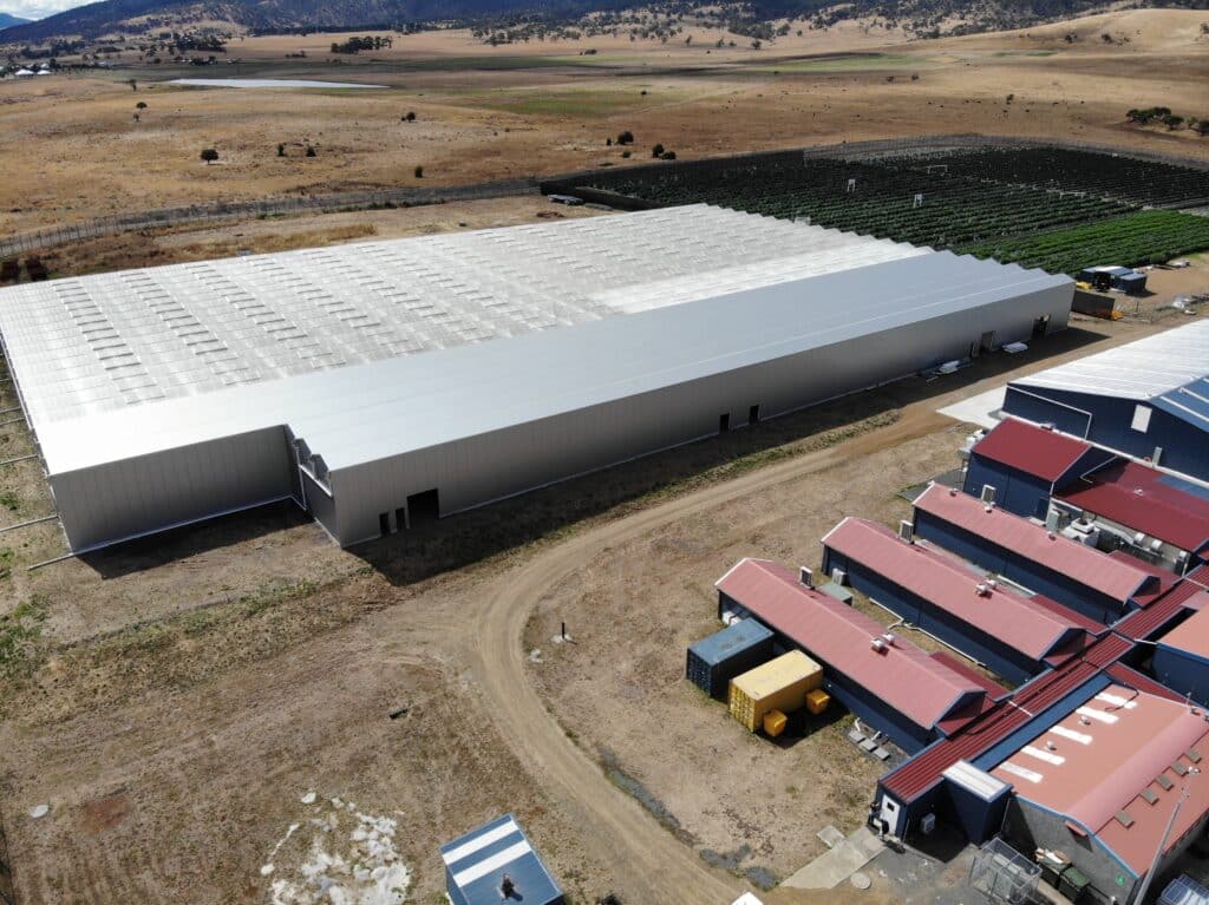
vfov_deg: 56.8
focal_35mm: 24
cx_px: 604
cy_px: 452
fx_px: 838
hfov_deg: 71.6
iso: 100
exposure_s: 1/1512
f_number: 2.8
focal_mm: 4.5
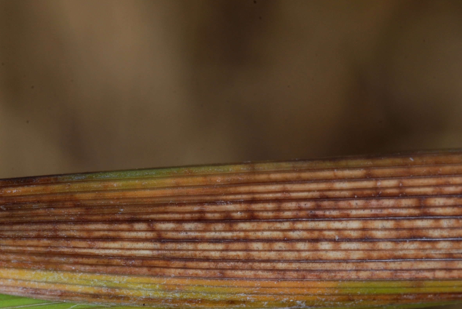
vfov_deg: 9.3
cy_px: 219
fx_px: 1901
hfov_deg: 13.8
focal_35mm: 148
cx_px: 335
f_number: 36
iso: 200
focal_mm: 60
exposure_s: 1/60
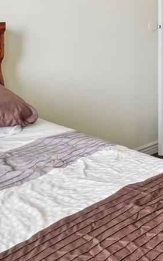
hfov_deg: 18.8
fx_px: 391
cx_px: 284
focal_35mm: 55
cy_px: 17
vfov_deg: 34.4
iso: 400
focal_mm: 10
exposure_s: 1/13
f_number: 8
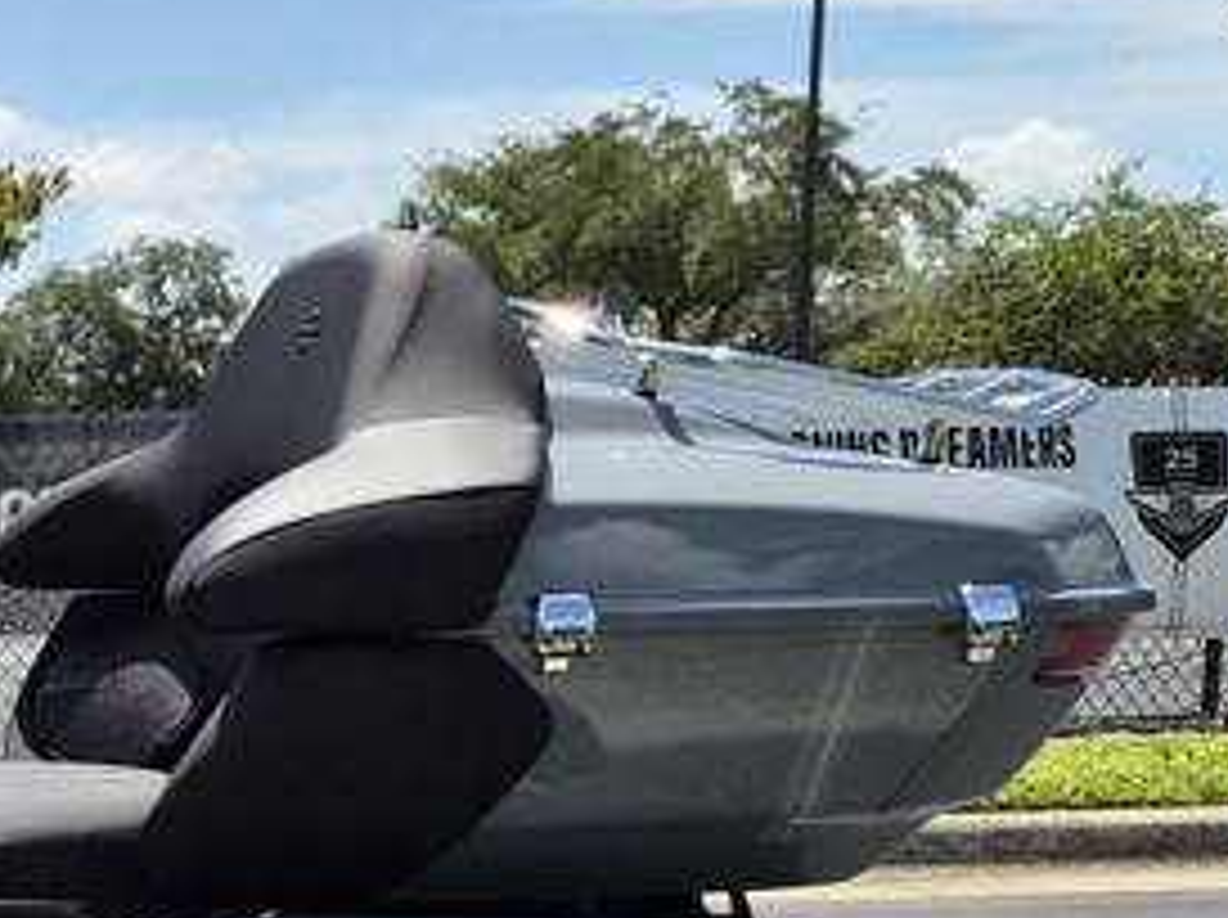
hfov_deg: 18.8
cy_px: 940
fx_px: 3189
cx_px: -699
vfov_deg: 16.0
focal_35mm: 90
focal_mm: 5.4
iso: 80
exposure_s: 1/4960
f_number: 1.8
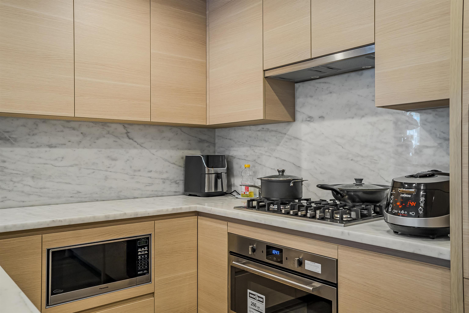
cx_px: 234
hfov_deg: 61.9
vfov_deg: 43.6
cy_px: 156
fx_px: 391
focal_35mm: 30
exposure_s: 1/13
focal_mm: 20
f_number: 4.5
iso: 400
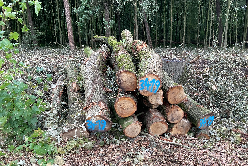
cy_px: 90
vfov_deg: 42.3
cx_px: 126
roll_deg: +0.2
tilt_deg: -12.5
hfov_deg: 60.3
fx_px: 214
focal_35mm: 31
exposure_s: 1/120
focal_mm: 3
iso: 25
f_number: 1.8
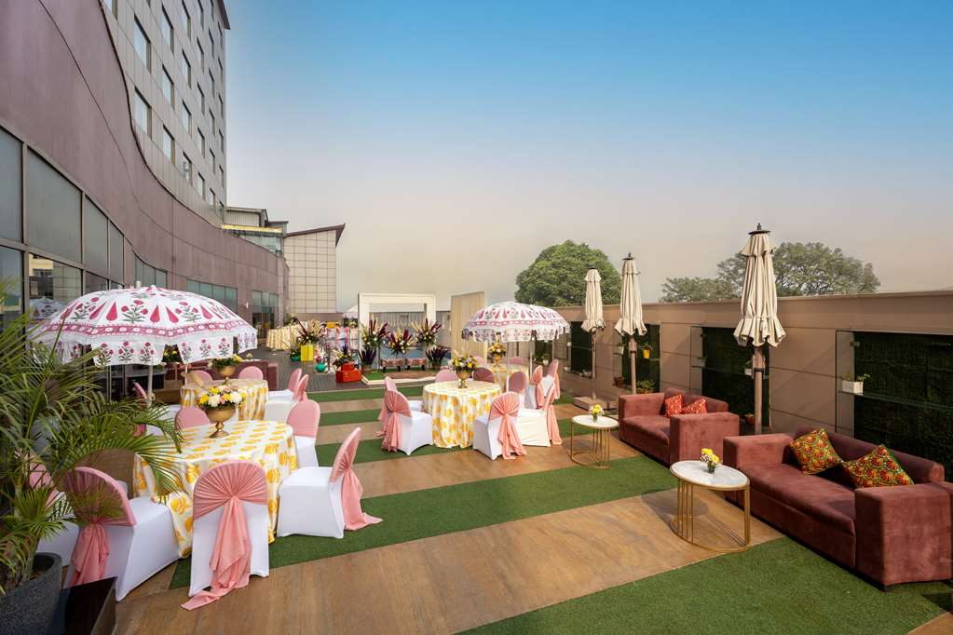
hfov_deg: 96.7
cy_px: 318
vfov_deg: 73.7
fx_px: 424
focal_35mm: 16
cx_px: 476
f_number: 8
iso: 125
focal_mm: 16
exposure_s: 1/320
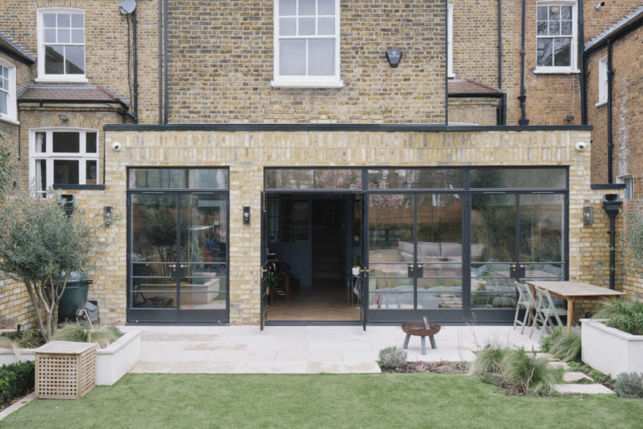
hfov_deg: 57.2
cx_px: 322
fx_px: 589
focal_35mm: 33
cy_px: 214
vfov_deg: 40.0
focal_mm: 22
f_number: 11
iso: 200
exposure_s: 1/10
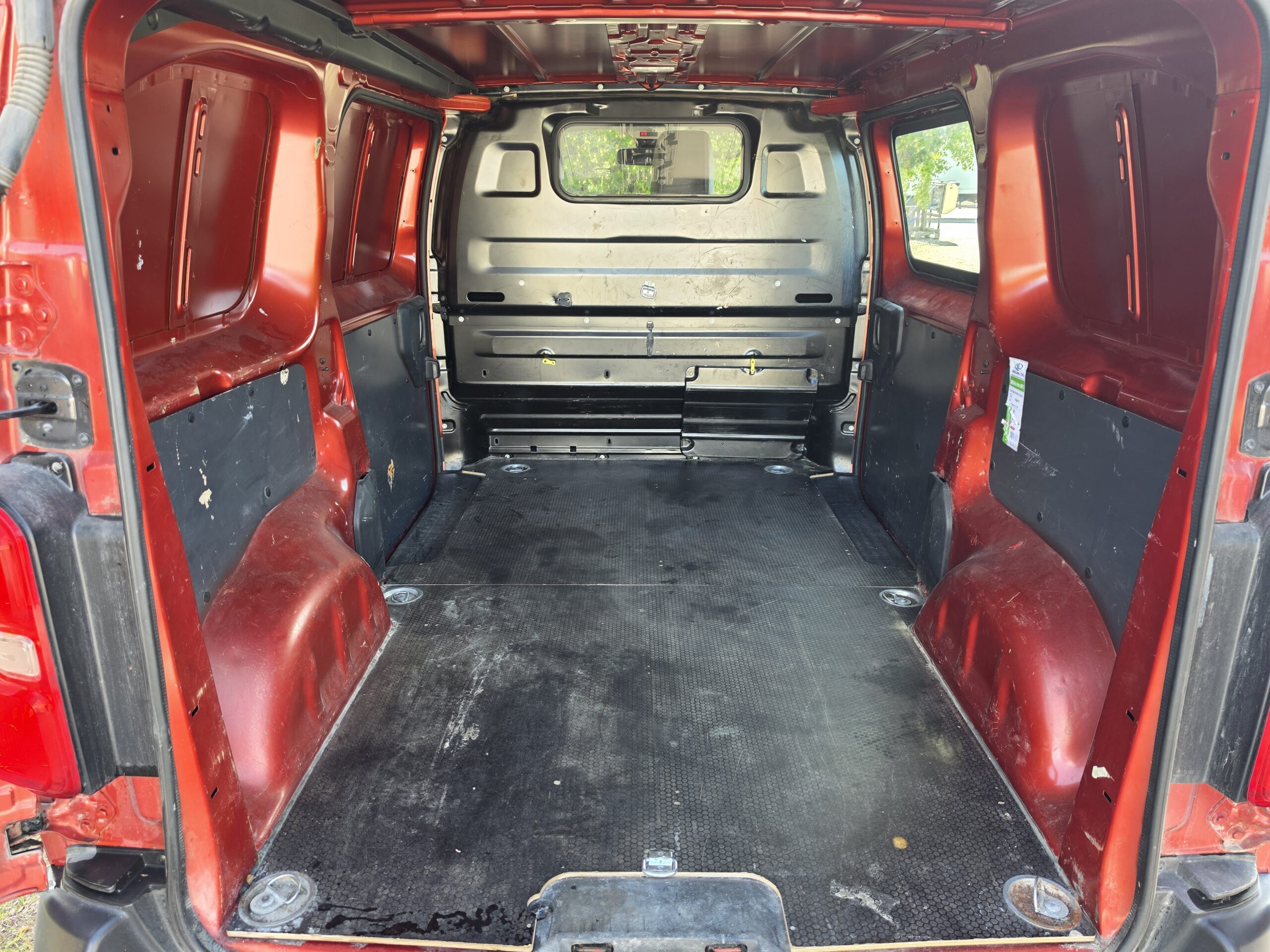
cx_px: 635
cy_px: 476
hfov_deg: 73.9
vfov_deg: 58.9
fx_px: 844
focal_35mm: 23
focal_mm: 6.5
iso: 64
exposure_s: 1/180
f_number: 1.4
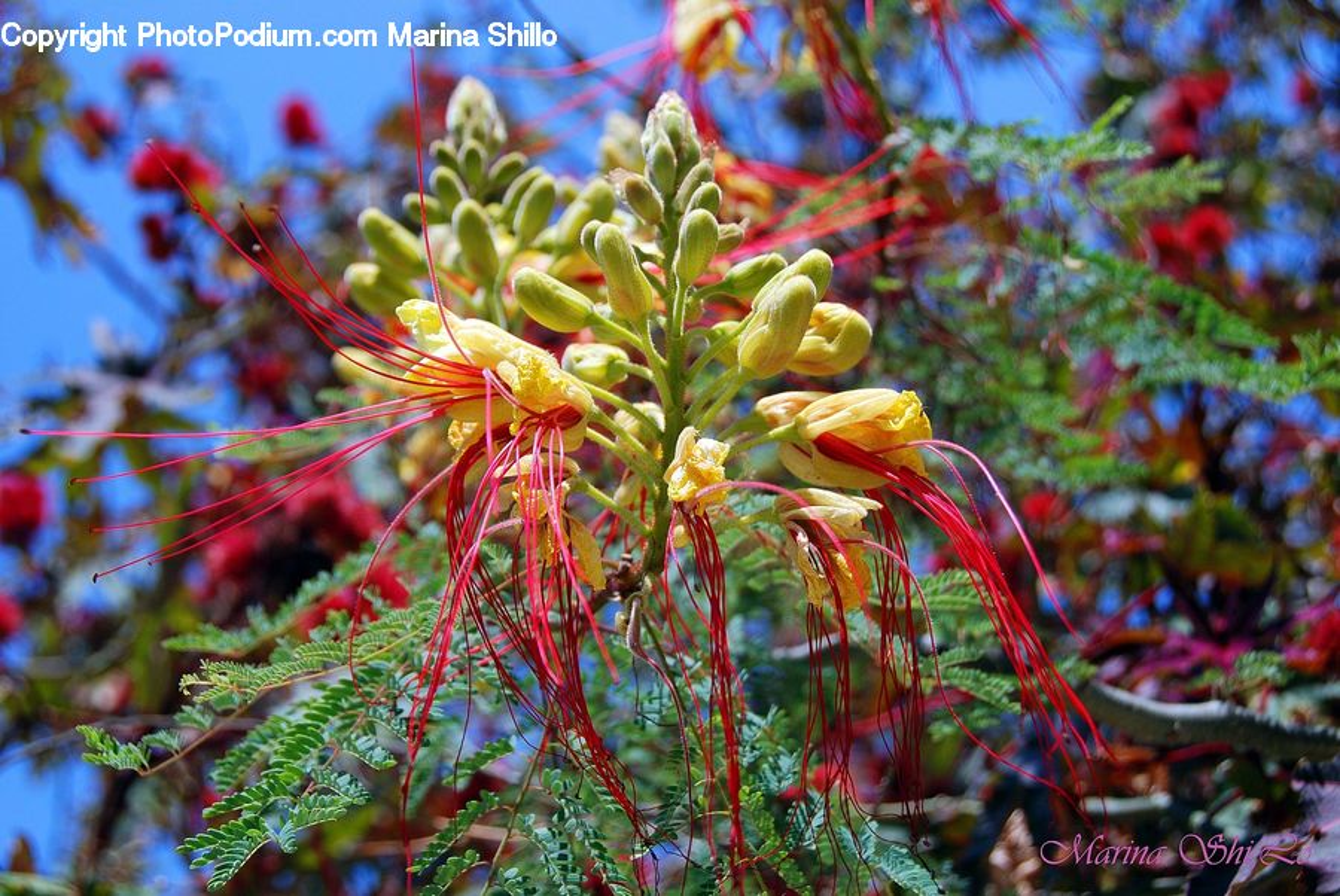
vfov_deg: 23.8
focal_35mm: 57
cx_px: 670
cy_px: 448
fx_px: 2124
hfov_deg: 35.0
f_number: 6.3
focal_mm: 38
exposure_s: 1/125
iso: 100
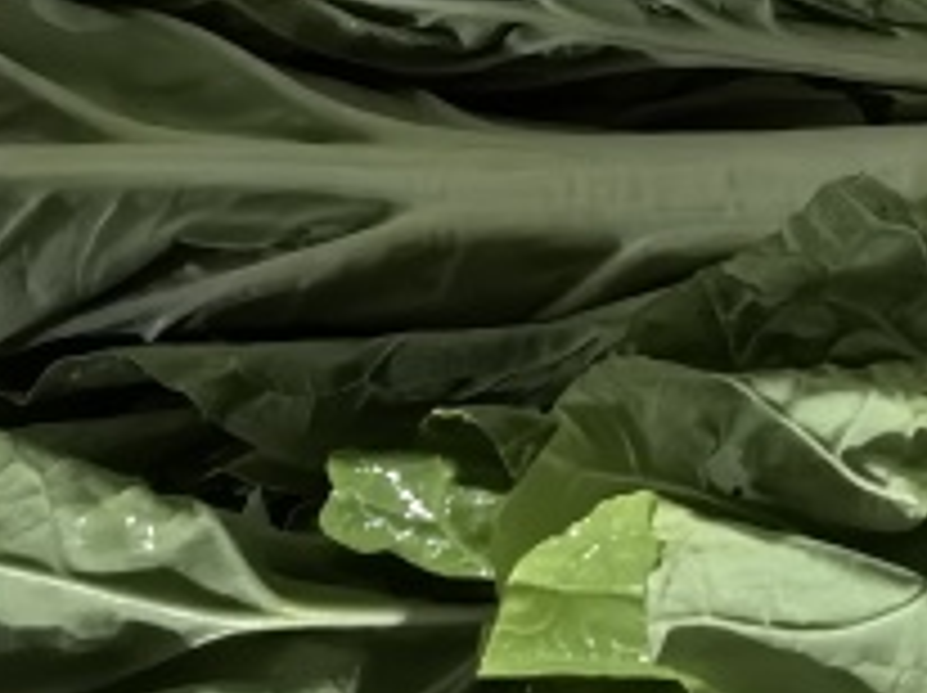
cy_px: -364
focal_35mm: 105
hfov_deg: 18.7
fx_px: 2809
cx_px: 657
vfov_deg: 13.2
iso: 2500
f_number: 2
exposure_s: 1/50
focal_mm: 5.75
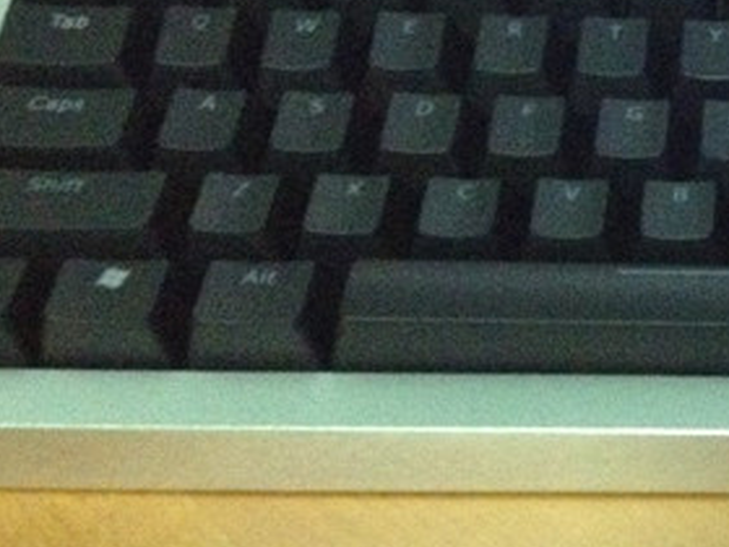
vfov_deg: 14.7
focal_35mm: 100
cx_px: 893
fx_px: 2106
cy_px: 120
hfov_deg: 18.5
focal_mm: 4.28
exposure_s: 1/17
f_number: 2.4
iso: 800
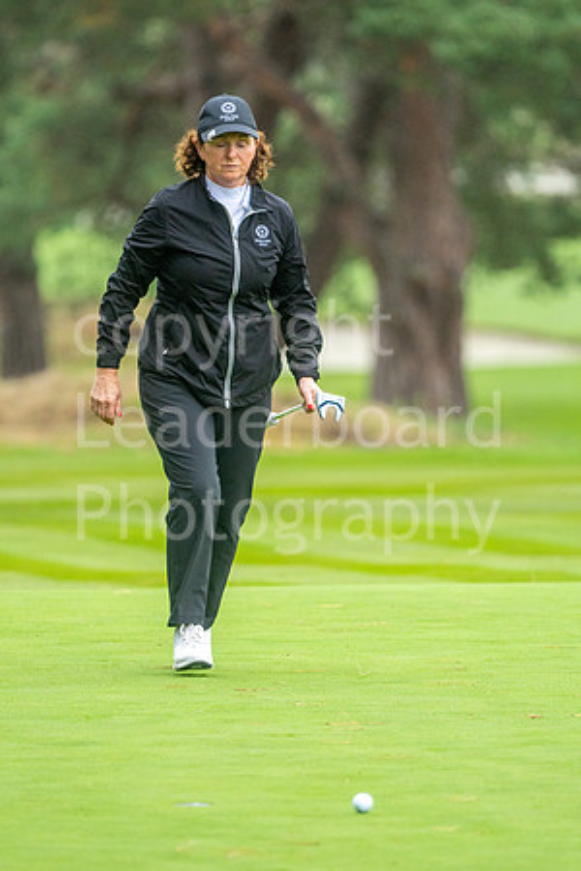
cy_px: 436
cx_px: 290
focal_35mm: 450
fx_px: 10893
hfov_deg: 3.1
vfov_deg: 4.6
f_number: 4
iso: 800
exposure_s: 1/640
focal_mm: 300
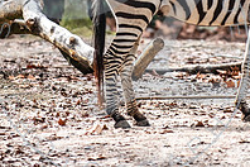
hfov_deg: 3.5
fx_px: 4069
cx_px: 183
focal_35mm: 586
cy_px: -54
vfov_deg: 2.3
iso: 200
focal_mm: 200
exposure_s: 1/500
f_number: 2.8
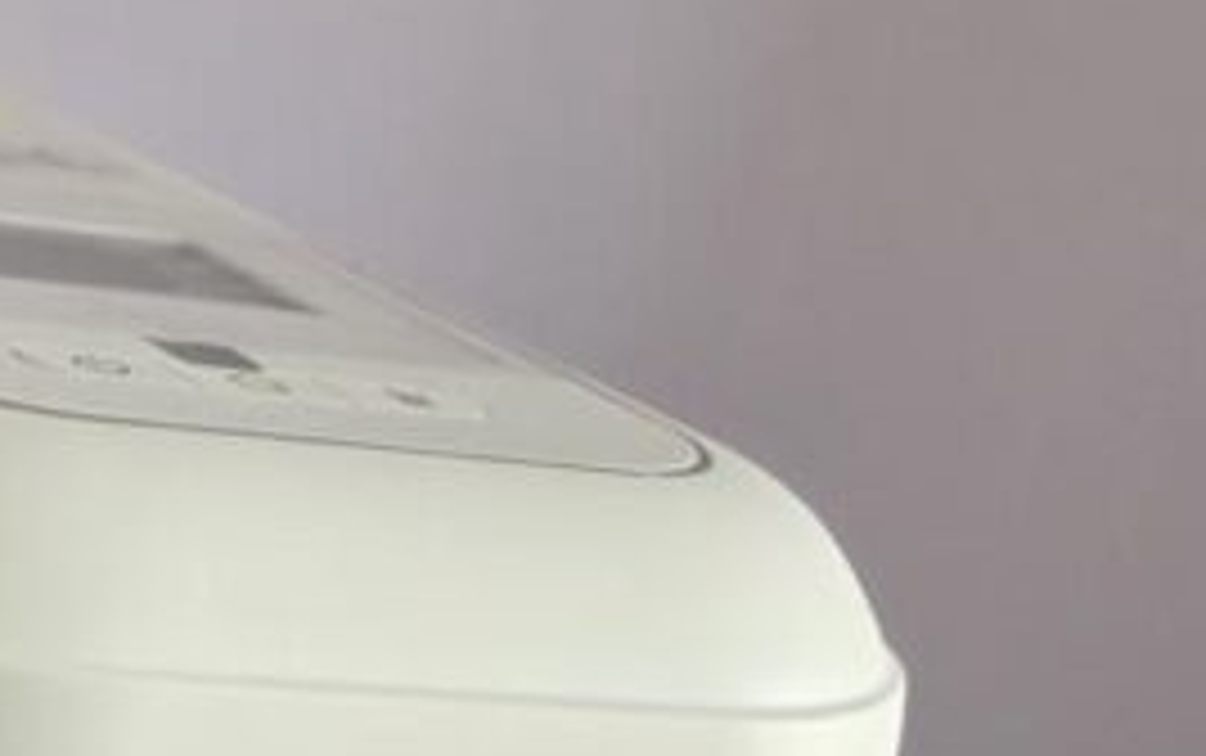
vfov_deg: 12.5
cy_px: 1498
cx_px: -374
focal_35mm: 93
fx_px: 3059
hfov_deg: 20.3
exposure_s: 1/100
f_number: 1.7
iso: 160
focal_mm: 6.3
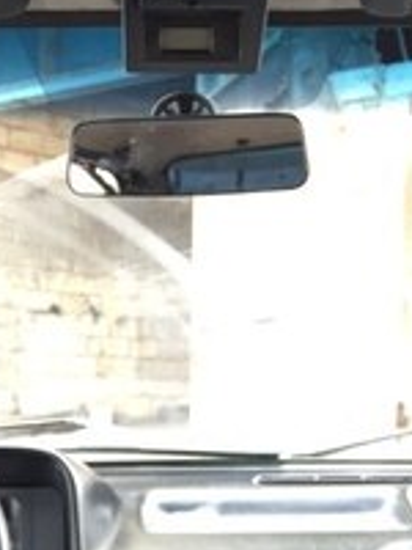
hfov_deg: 20.4
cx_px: 211
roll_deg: -0.8
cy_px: 644
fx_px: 1143
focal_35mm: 72
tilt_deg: -12.4
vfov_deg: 24.7
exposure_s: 1/33
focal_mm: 4.15
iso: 80
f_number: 2.2
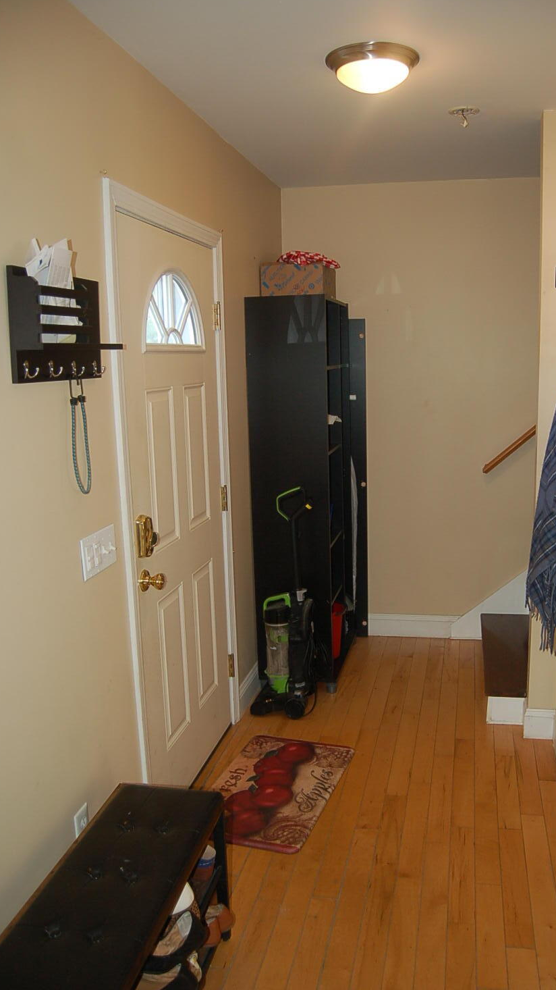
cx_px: 327
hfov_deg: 40.0
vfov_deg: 66.1
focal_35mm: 29
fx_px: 761
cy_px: 498
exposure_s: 1/60
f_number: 3.5
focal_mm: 18
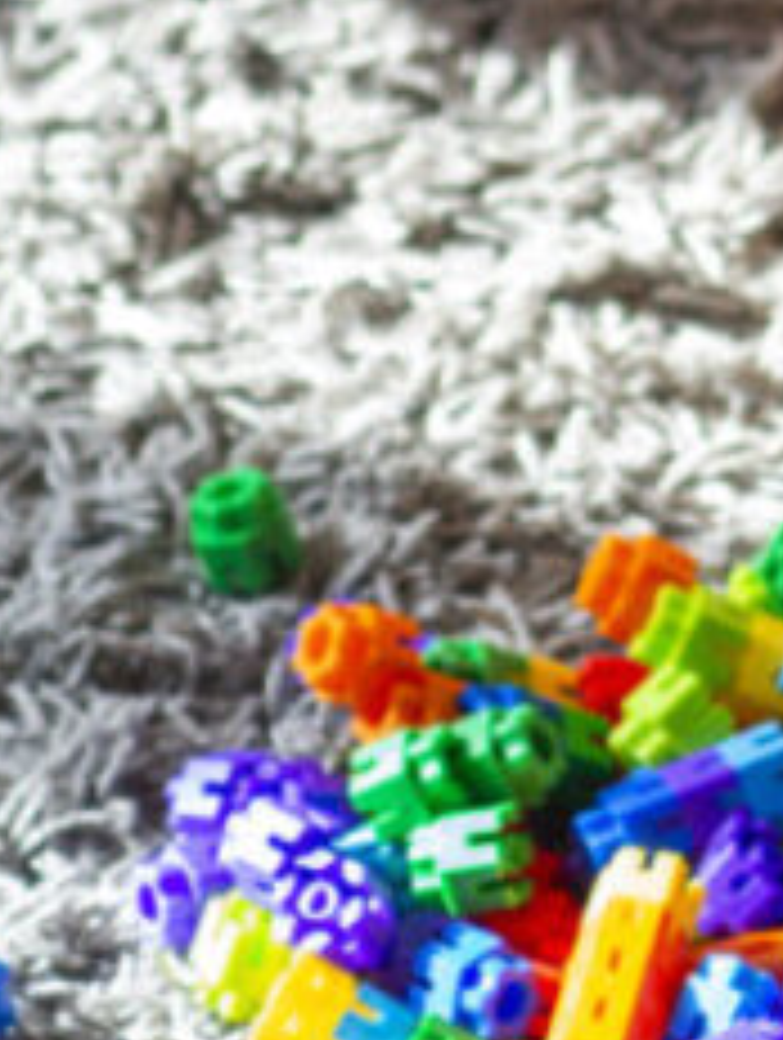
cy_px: -990
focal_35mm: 361
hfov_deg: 4.1
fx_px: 10858
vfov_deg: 5.4
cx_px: 1251
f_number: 1.8
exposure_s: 1/160
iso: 100
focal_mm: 45
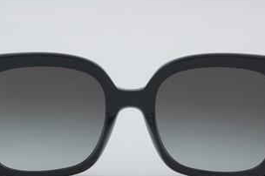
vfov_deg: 12.6
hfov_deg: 18.8
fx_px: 799
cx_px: 132
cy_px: 110
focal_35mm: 109
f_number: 32
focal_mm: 55
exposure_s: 1/4
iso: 100
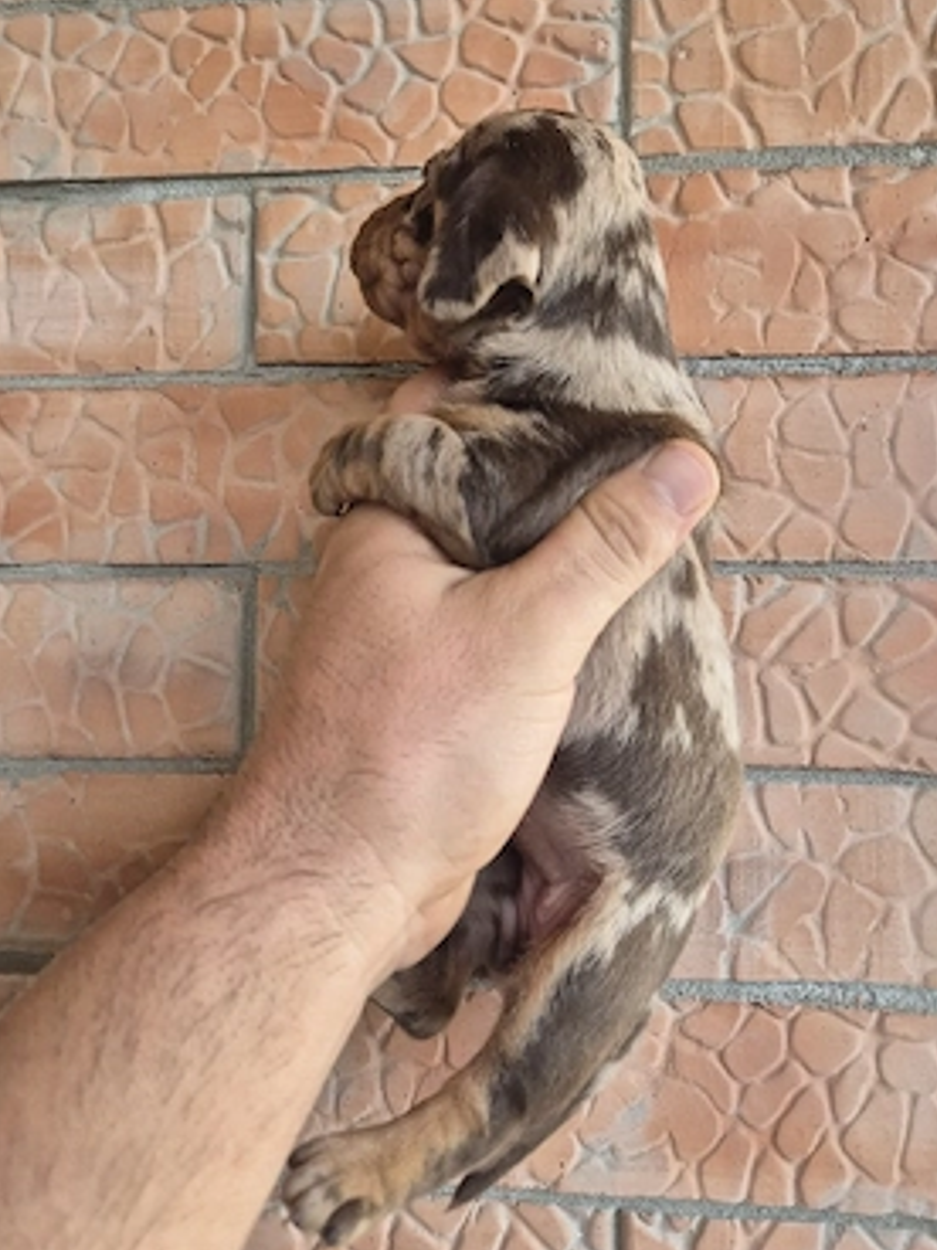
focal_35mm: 25
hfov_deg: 54.8
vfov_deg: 69.3
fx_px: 902
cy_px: 581
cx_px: 496
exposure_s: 1/182
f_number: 1.8
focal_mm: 5.4
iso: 80
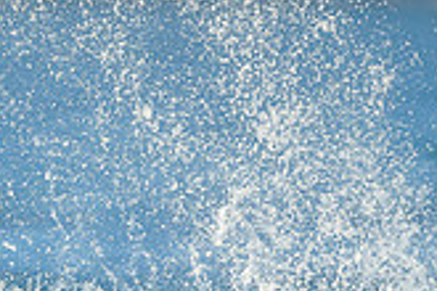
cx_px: -231
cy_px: 617
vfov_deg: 0.4
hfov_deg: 0.5
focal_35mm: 3867
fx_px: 46937
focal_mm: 800
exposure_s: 1/2000
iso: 500
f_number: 6.3
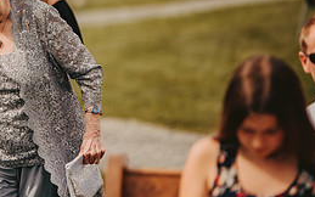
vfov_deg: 3.2
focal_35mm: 411
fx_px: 3529
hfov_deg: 5.1
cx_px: -7
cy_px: 15
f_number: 2.8
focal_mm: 180
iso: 200
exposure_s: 1/2500
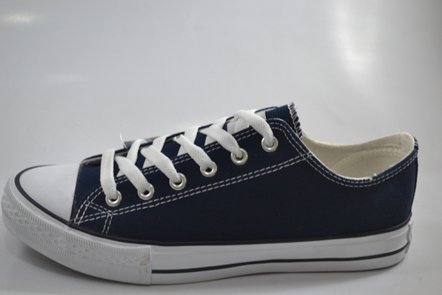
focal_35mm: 54
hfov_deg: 36.9
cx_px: 221
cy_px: 148
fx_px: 663
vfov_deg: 25.1
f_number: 5.6
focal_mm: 36
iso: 360
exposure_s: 1/60
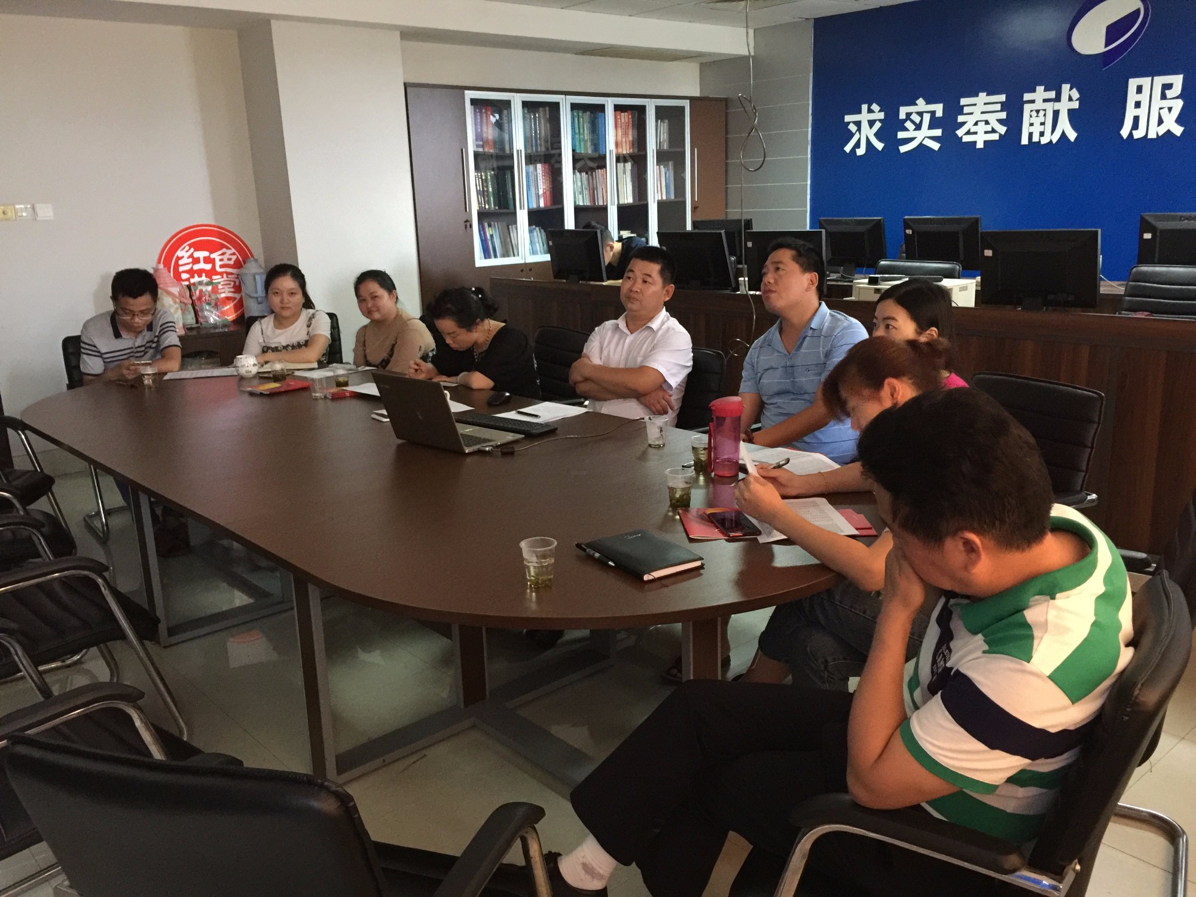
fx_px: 1002
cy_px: 448
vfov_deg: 48.2
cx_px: 598
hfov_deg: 61.7
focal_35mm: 29
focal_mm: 4.15
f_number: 2.2
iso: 200
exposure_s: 1/8
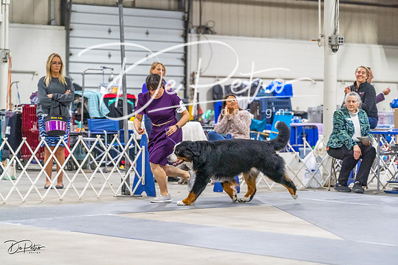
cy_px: 132
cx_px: 199
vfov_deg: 11.2
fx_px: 1360
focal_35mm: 123
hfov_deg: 16.6
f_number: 3.2
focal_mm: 123
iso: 6400
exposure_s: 1/320
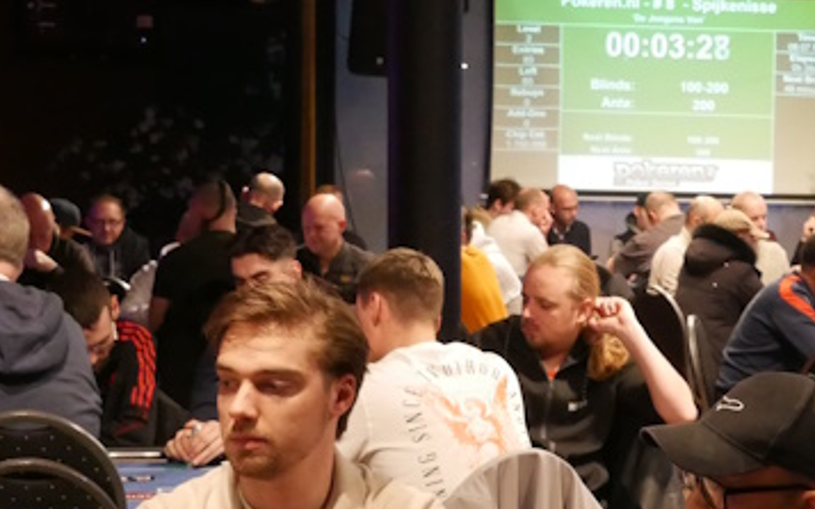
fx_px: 2243
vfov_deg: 12.9
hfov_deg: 20.4
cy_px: 344
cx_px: 639
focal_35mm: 101
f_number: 3.8
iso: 3200
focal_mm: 17
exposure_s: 1/60
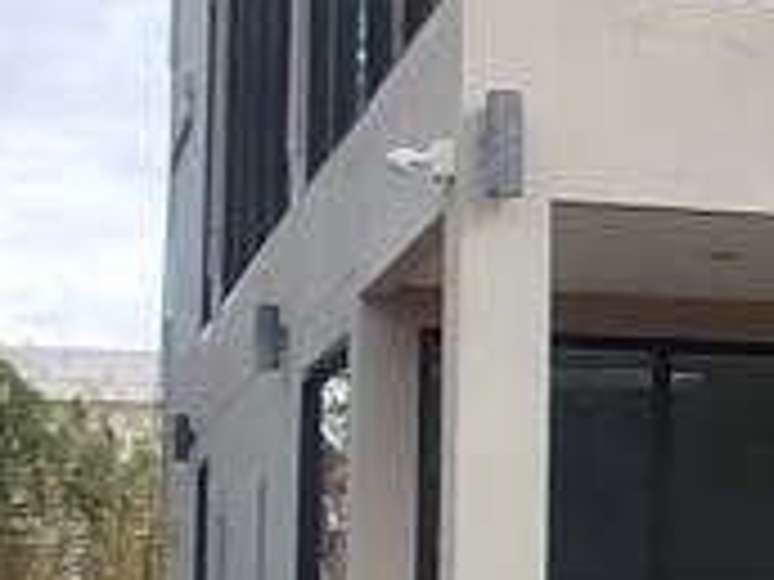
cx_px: 1060
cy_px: 409
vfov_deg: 14.8
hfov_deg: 18.1
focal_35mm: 100
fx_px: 2236
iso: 50
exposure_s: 1/659
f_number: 2.2
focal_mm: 1.65
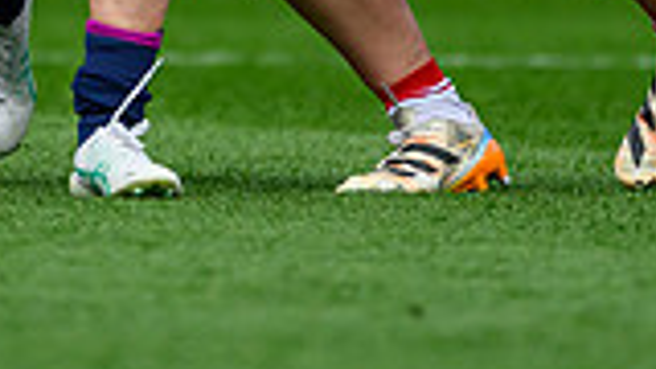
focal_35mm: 2942
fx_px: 51175
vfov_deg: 0.4
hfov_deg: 0.7
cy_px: -478
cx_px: -70
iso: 500
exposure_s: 1/2000
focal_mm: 560
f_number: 4.5
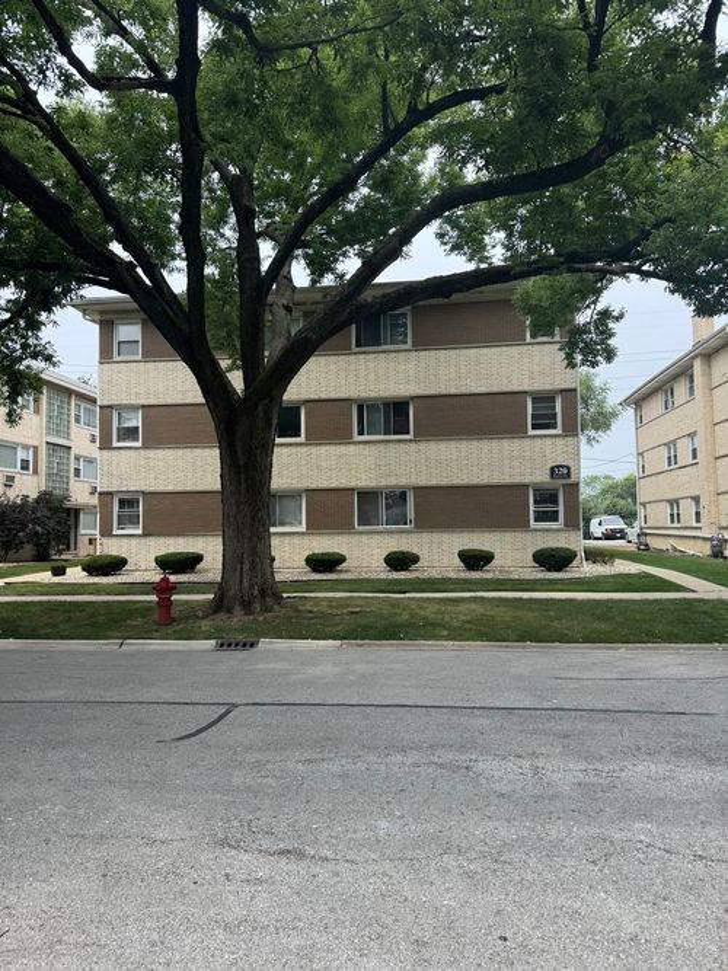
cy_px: 486
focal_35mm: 24
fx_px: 673
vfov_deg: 71.6
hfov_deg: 56.8
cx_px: 364
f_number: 1.78
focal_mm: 6.76
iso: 80
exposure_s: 1/1172
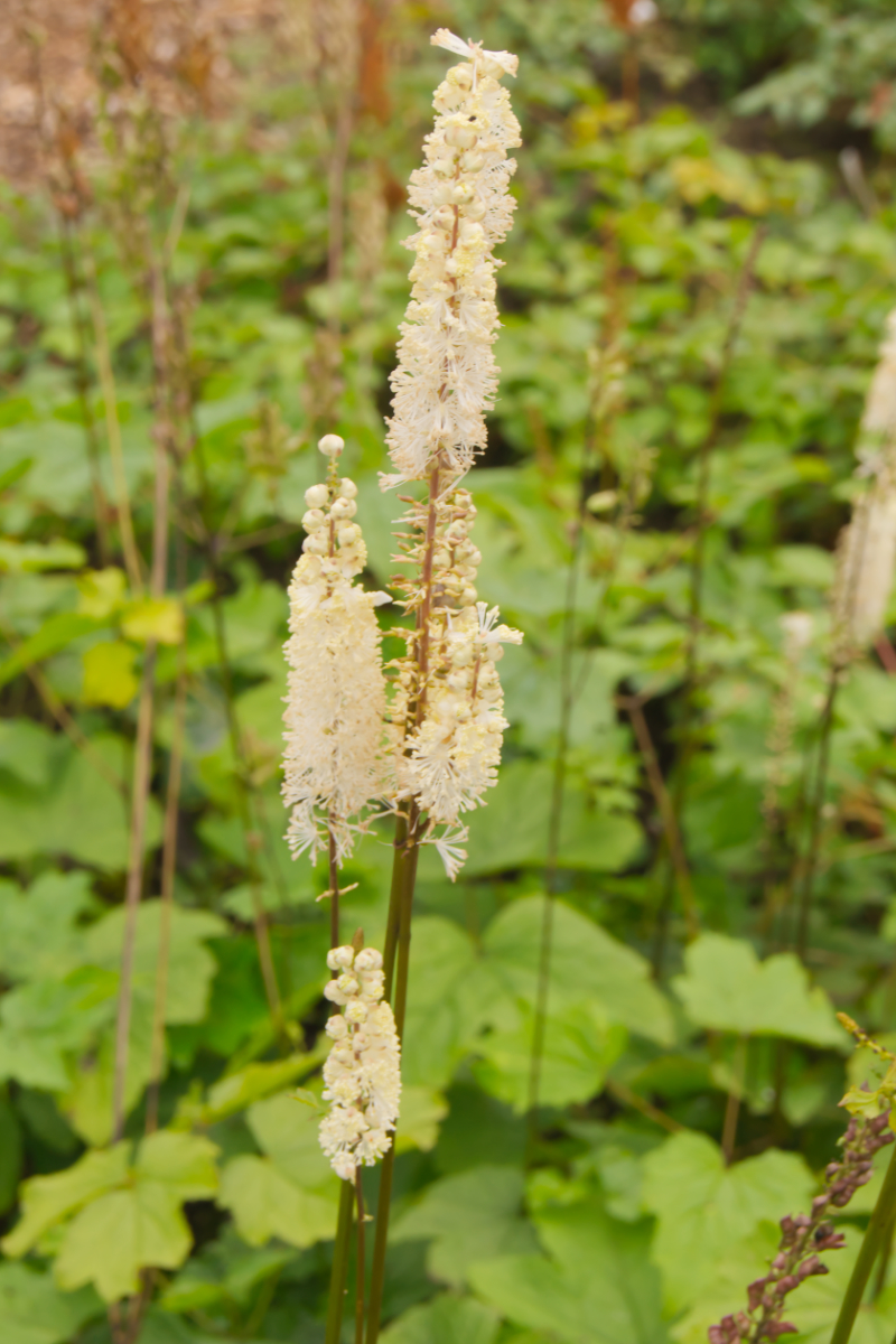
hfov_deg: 16.6
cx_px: 448
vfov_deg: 24.6
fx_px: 3080
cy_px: 672
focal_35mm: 82
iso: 500
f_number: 13
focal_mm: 55
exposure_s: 1/100
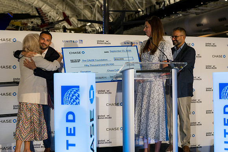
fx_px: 329
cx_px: 114
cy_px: 76
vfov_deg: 26.0
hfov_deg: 38.2
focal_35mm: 52
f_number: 2.8
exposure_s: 1/200
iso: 400
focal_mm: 35
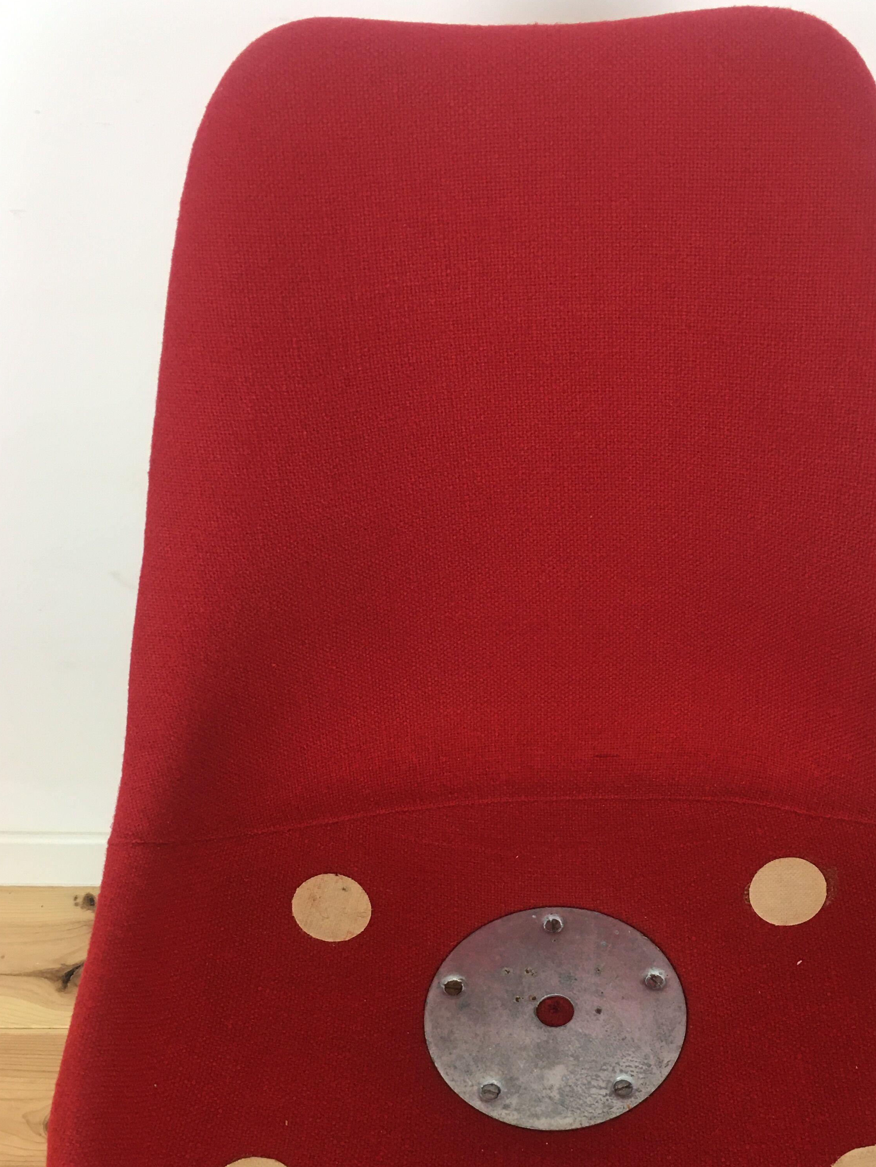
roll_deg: +1.1
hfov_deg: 36.6
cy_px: 737
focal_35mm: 39
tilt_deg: -43.5
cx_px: 553
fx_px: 1316
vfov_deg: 47.4
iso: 64
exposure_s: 1/33
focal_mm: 4.15
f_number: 2.2
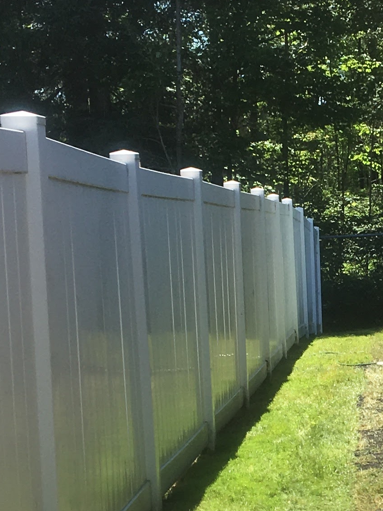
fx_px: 1520
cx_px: 360
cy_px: 462
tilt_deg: -9.3
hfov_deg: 14.2
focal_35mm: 103
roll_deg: +2.0
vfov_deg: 18.7
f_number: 2.2
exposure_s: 1/769
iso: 25
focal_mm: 4.15
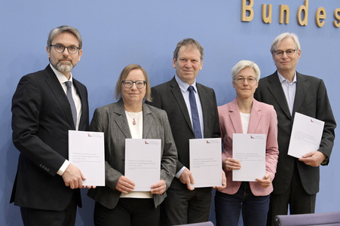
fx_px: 679
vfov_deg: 18.9
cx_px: 170
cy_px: 113
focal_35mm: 72
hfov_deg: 28.1
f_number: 5.6
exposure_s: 1/400
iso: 3200
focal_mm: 72
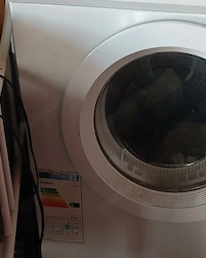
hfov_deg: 35.1
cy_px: 120
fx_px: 320
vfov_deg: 43.8
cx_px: 149
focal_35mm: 42
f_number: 1.8
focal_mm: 3.98
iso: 200
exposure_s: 1/50.3
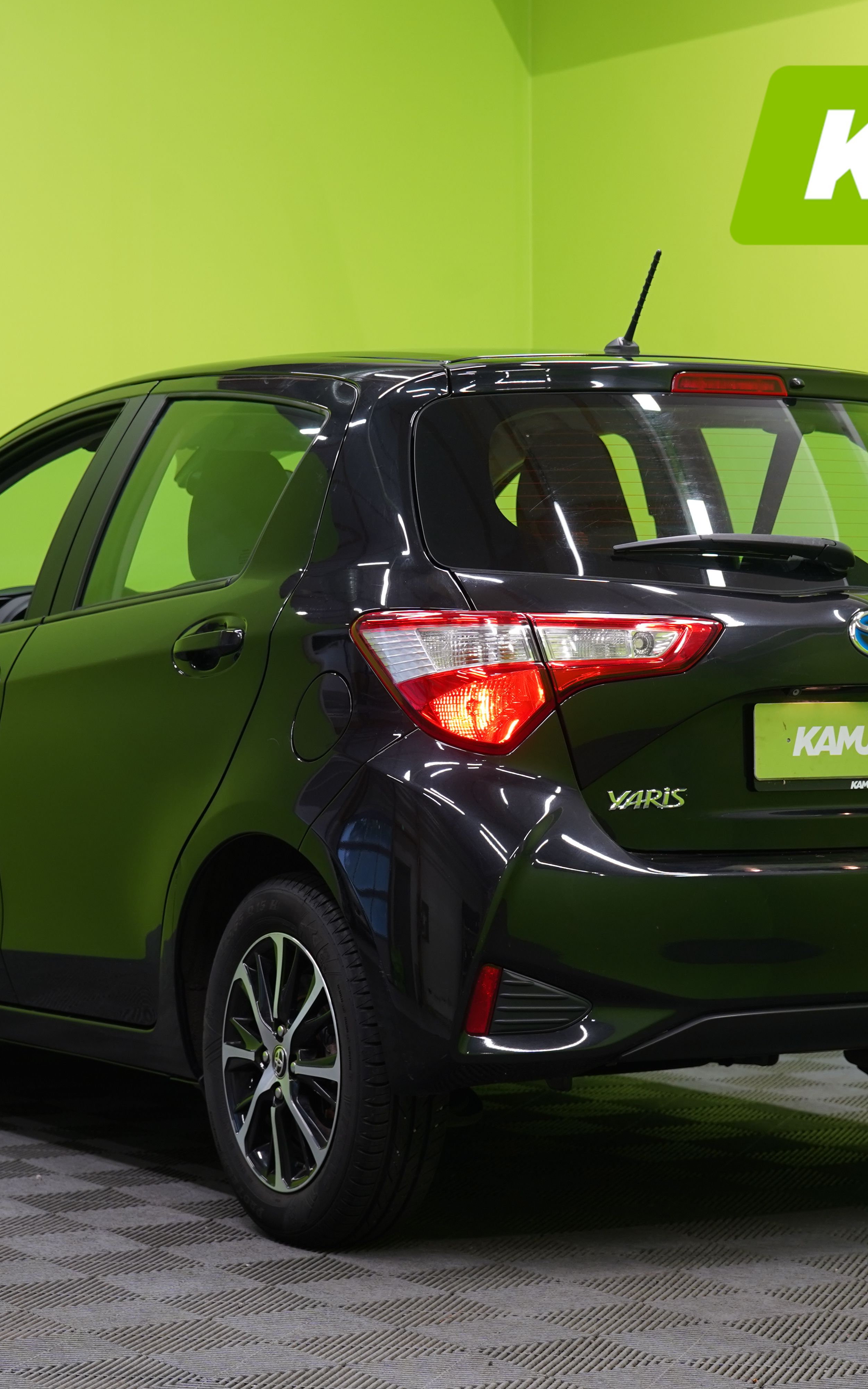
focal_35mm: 95
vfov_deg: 21.9
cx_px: 470
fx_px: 3596
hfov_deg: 13.8
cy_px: 695
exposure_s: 1/25
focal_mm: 62
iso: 400
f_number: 5.6
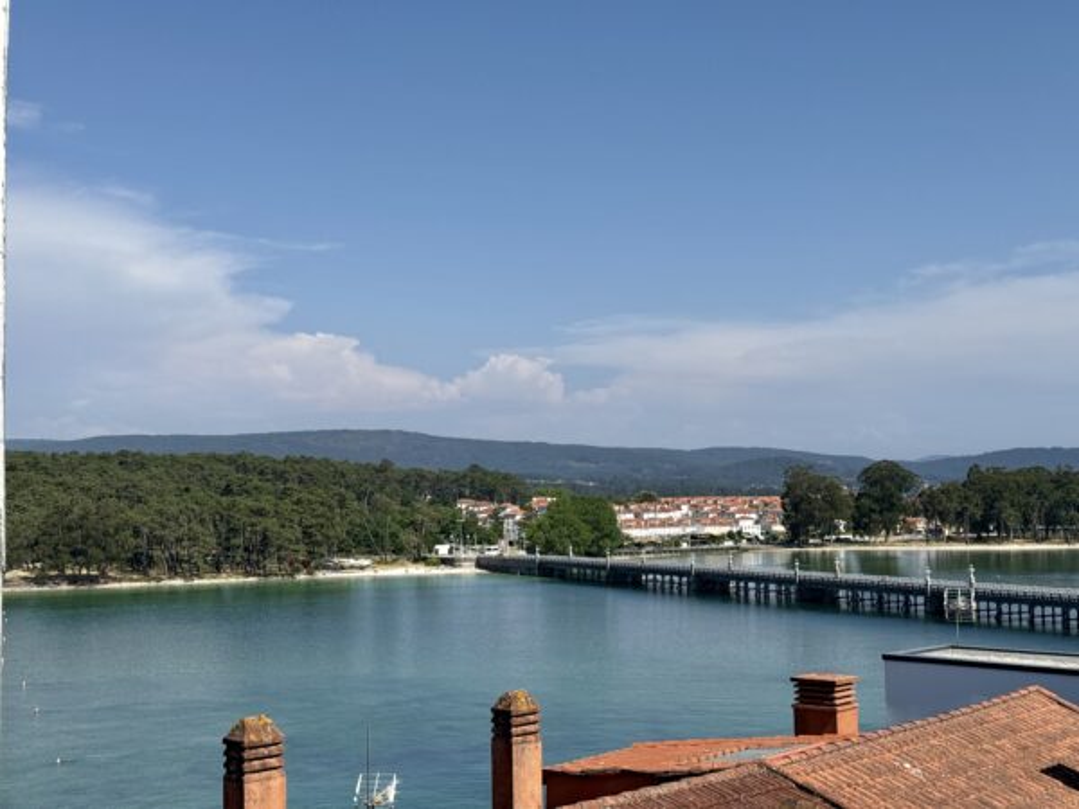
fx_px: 1496
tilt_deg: +3.0
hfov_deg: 39.7
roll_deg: +0.4
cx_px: 540
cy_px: 404
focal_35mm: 48
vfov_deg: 30.3
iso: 80
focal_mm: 6.76
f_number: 1.78
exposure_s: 1/9901
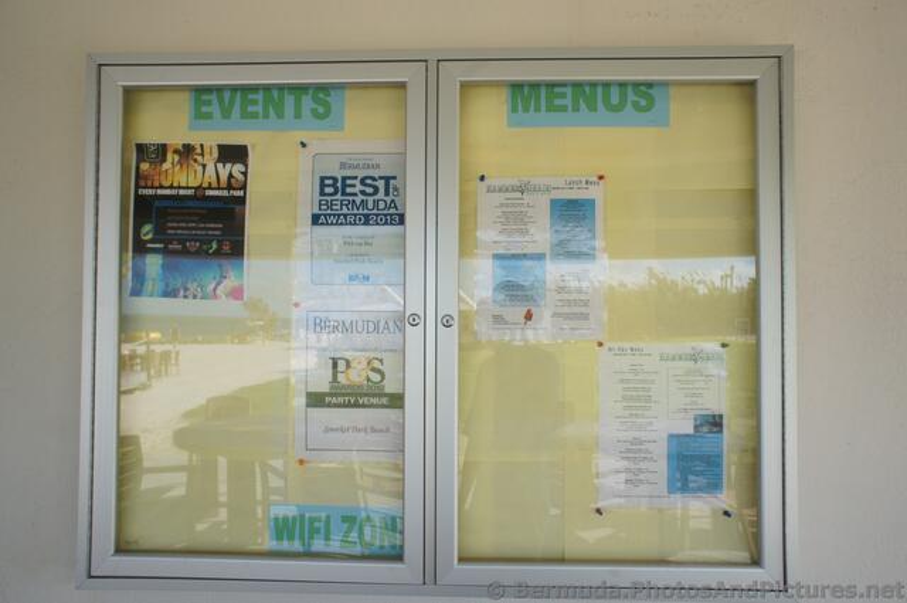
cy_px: 302
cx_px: 454
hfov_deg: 73.8
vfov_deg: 53.0
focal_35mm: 24
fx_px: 604
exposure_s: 1/320
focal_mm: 16
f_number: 5.6
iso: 200
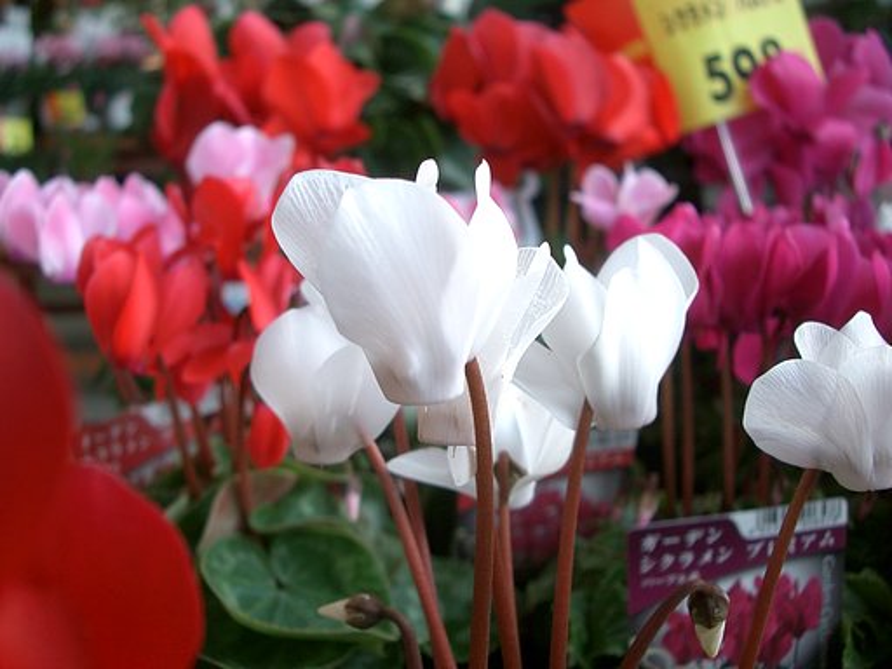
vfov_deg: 35.1
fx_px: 1057
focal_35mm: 41
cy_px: 334
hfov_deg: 45.8
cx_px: 446
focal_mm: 6.8
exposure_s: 1/80
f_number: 2.8
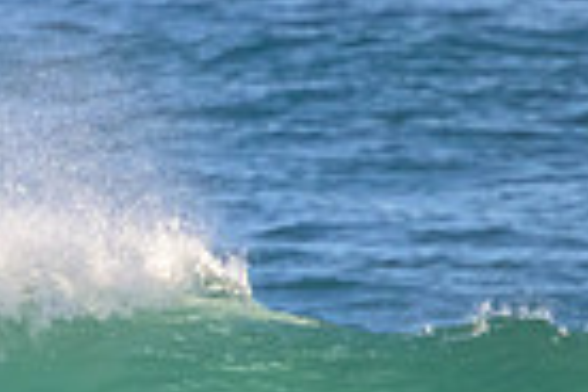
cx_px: -371
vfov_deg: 0.4
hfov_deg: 0.6
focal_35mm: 3370
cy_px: 582
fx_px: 55039
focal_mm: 800
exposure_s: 1/1600
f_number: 11
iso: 2500
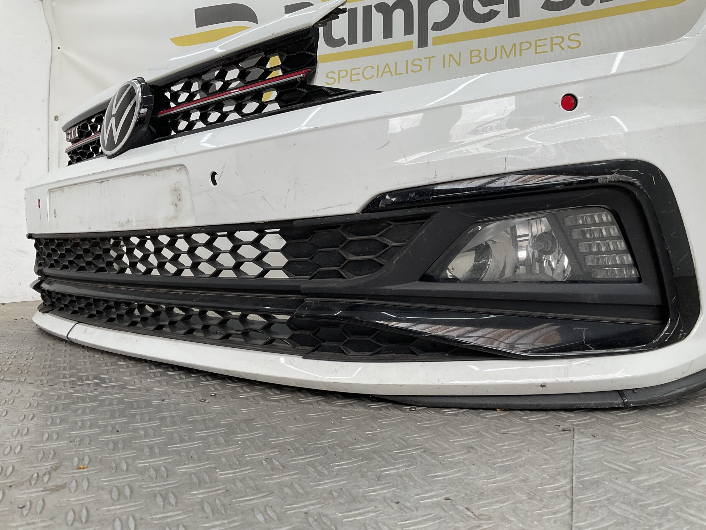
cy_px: 265
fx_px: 591
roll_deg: +0.5
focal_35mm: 29
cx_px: 353
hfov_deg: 61.7
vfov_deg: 48.2
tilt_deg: -3.1
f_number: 1.8
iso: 16
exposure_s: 1/122
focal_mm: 3
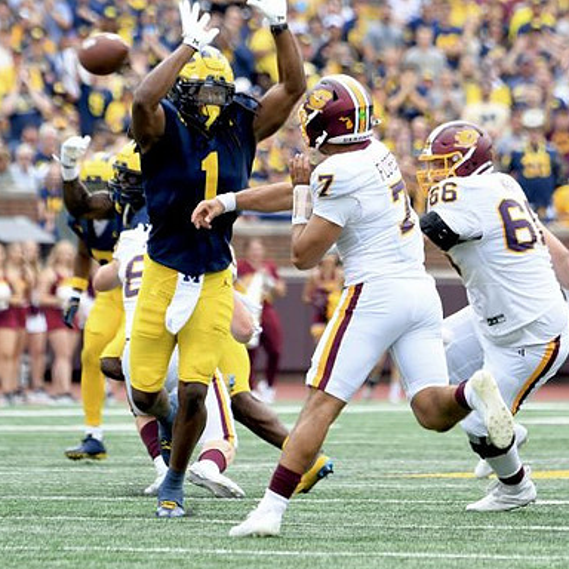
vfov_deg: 2.9
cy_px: 284
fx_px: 11102
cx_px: 292
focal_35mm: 597
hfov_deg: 2.9
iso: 800
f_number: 5.6
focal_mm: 310
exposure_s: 1/1000
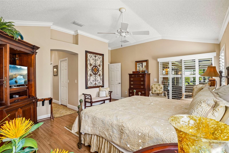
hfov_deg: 93.3
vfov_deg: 70.4
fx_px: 108
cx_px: 114
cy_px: 76
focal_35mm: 17
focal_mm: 17
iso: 400
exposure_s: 1/20
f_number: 9
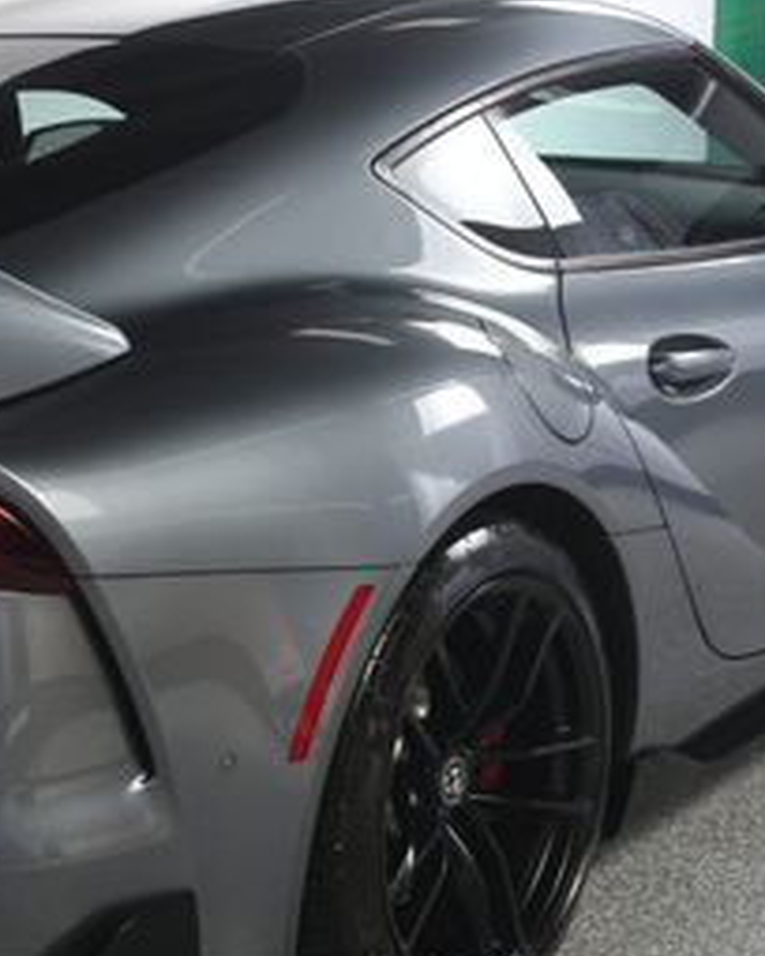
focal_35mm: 80
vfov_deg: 23.8
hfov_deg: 19.0
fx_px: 2264
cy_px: 514
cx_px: 150
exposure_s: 1/160
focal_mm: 23
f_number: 8
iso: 100
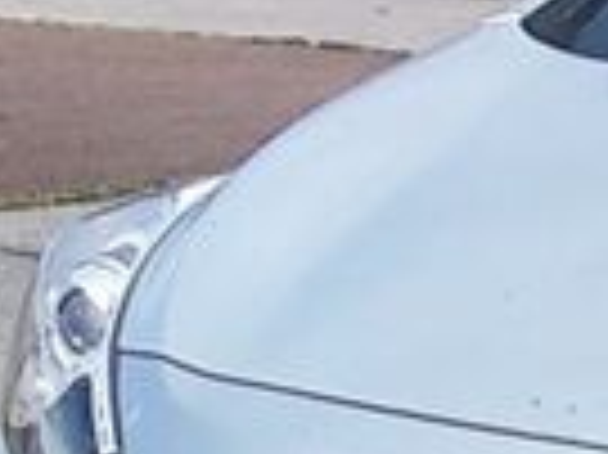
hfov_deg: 17.0
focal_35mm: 71
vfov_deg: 19.5
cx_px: 1315
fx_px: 1246
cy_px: 539
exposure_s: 1/2247
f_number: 2.2
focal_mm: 1.65
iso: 50
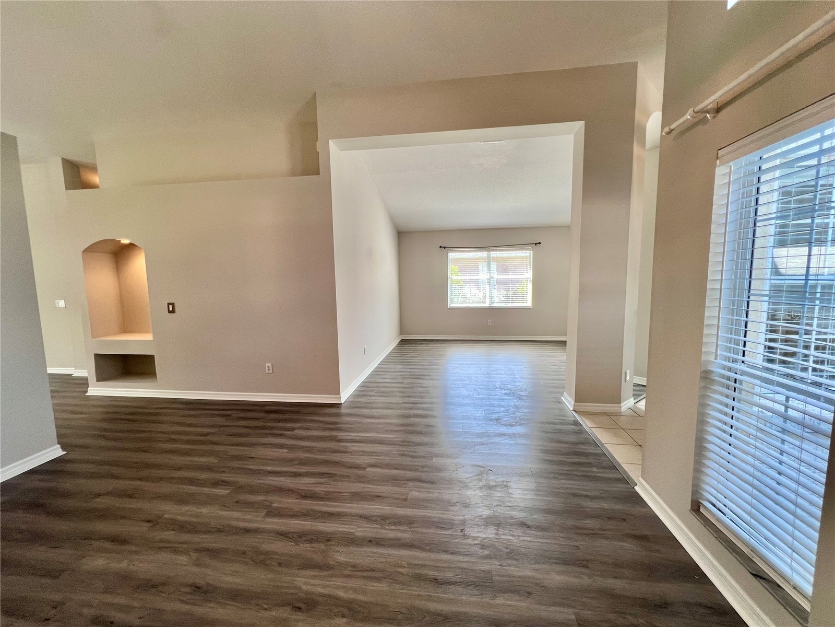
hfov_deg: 106.2
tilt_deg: -5.3
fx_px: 314
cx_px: 418
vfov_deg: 89.9
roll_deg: +1.7
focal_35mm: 13
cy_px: 314
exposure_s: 1/120
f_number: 1.8
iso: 64
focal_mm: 1.57
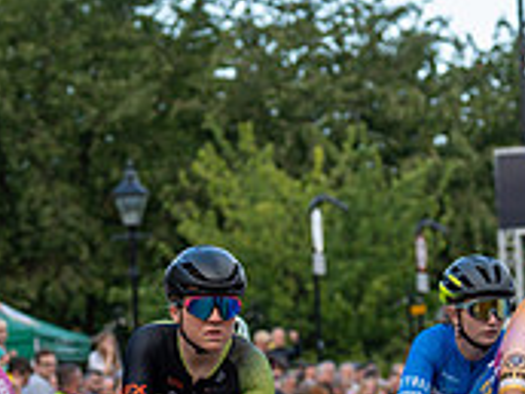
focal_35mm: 227
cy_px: 417
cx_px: -61
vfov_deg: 6.5
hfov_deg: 8.6
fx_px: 3443
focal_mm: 70
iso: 400
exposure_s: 1/1000
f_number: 3.2
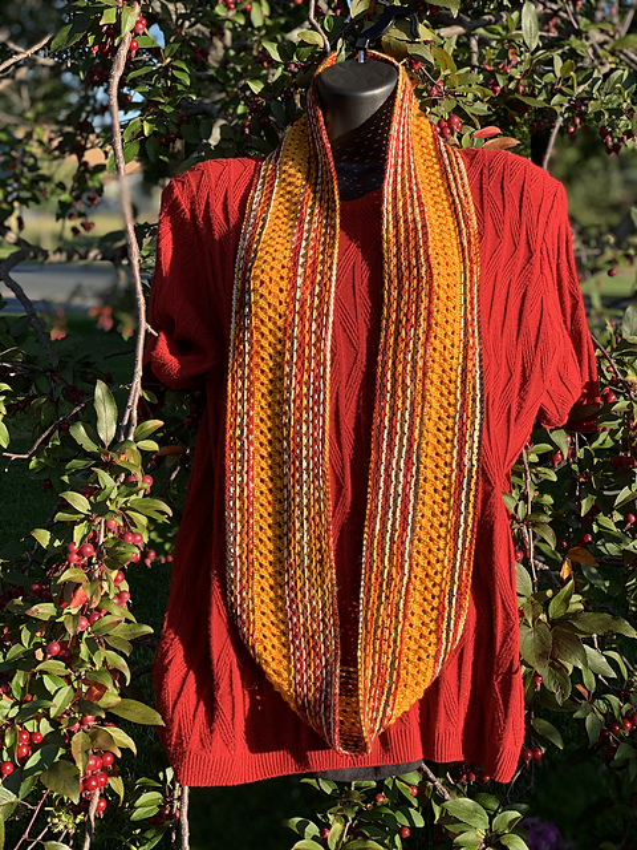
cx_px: 318
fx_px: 1276
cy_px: 425
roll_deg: +0.5
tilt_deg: -9.3
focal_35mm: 52
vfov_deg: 36.8
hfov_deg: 28.0
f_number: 2.4
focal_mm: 6
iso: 16
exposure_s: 1/236
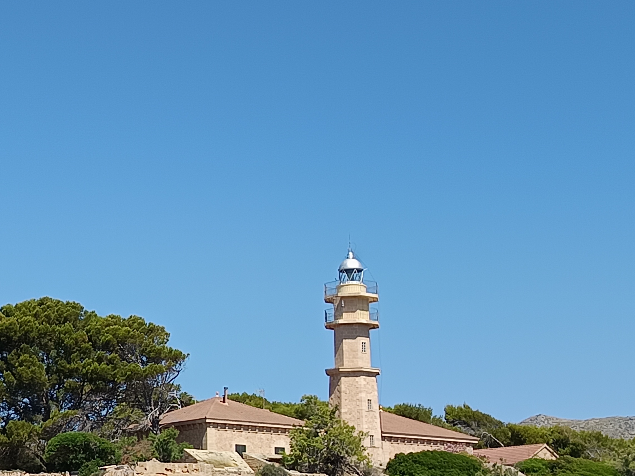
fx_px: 770
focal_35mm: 42
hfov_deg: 43.1
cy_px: 258
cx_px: 142
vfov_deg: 34.3
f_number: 1.7
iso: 52
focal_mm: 5.31
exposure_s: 1/639
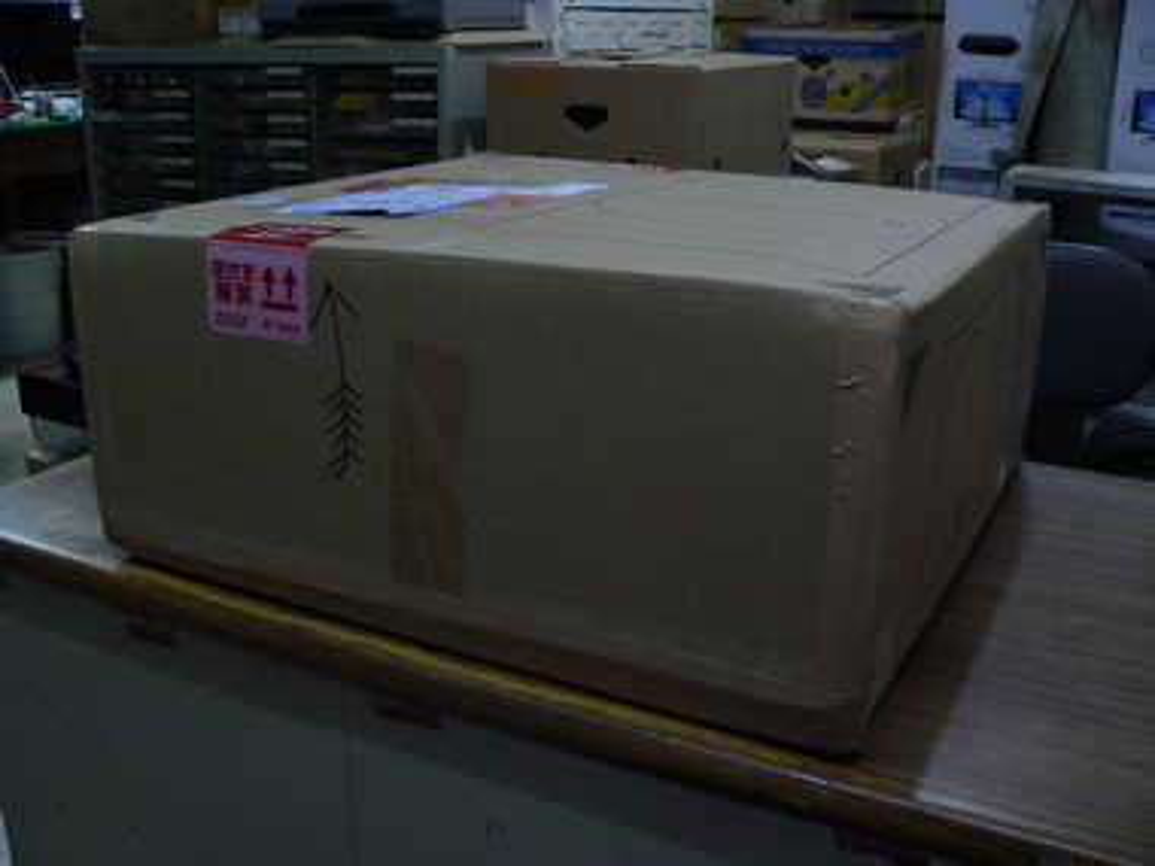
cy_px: 433
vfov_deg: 39.7
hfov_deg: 51.4
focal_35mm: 36
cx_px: 578
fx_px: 1201
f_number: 2.8
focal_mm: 6
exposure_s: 1/30
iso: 200
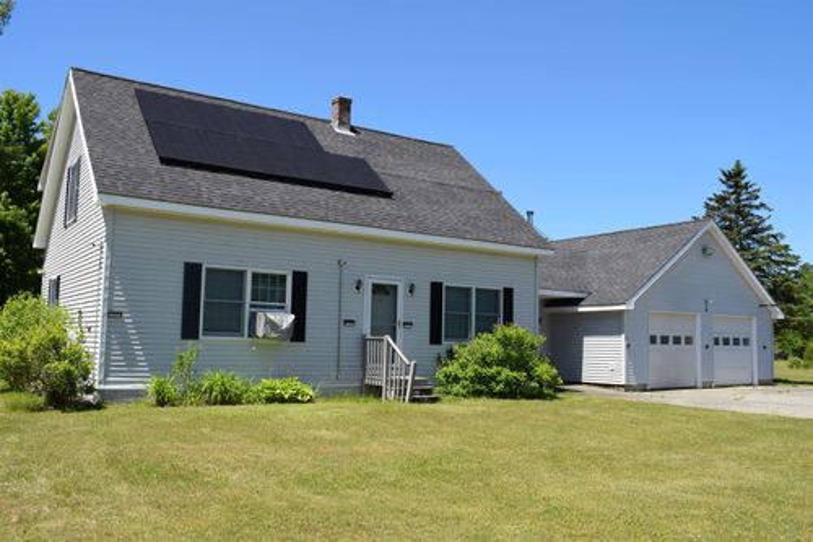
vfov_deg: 41.7
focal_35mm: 32
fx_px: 711
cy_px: 271
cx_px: 406
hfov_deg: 59.5
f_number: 10
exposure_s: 1/200
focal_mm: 21
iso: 100
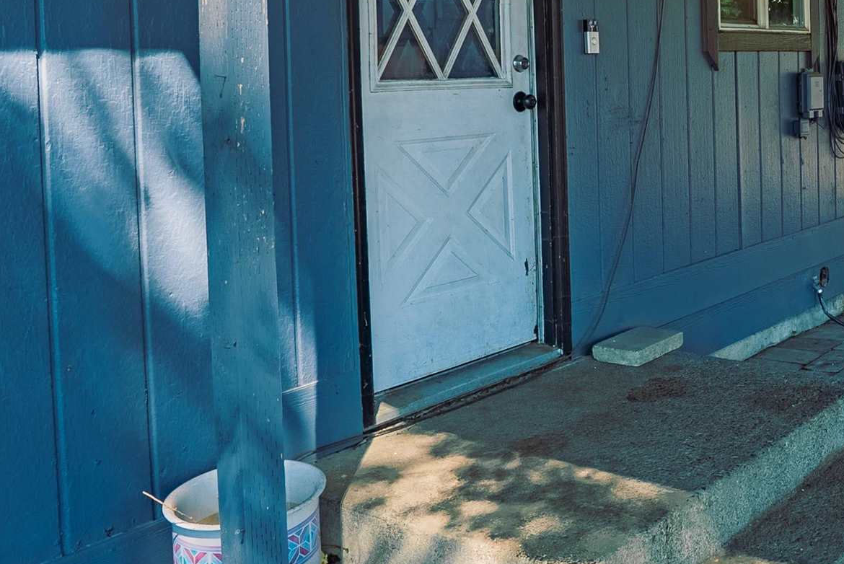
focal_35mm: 42
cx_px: 819
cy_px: 97
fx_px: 985
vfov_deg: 31.0
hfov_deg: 41.2
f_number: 8
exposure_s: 1/1600
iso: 400
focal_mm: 16
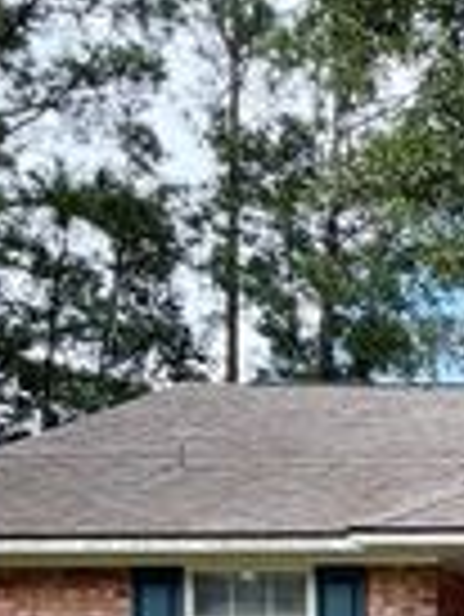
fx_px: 1213
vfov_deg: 26.2
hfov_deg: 17.4
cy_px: 686
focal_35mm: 68
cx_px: 842
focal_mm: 2.22
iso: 50
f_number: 2.2
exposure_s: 1/346
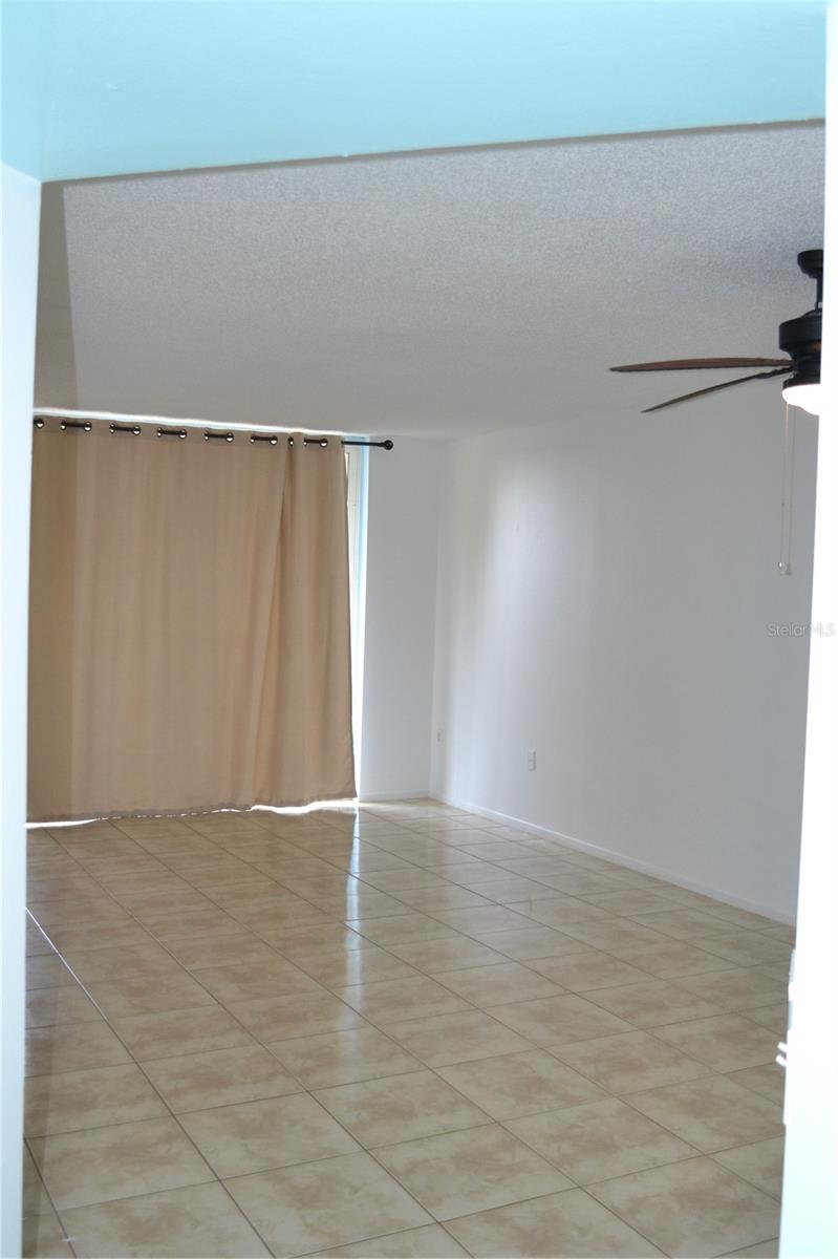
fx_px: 1258
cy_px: 630
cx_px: 419
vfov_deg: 53.2
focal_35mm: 36
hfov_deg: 36.8
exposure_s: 1/60
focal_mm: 24
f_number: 4
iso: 900
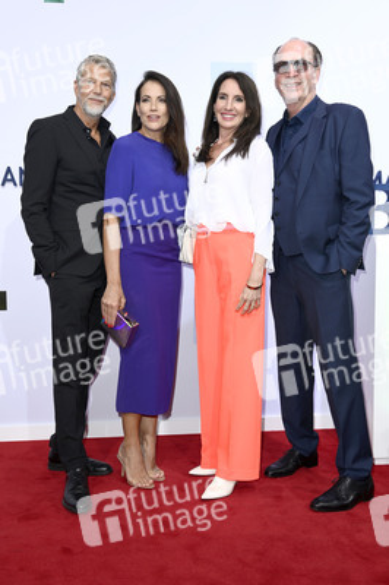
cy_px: 292
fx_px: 617
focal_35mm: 38
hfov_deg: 35.0
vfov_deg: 50.7
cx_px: 194
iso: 400
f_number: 6.3
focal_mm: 38
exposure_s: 1/250
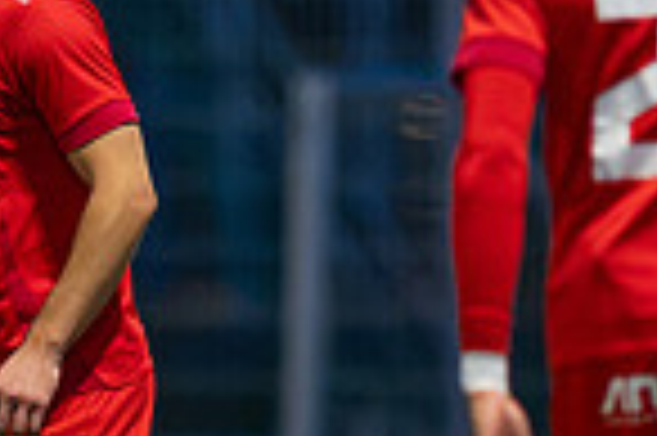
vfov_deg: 0.8
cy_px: 254
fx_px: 32631
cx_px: -184
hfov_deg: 1.2
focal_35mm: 1790
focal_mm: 300
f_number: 3.2
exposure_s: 1/800
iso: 8000
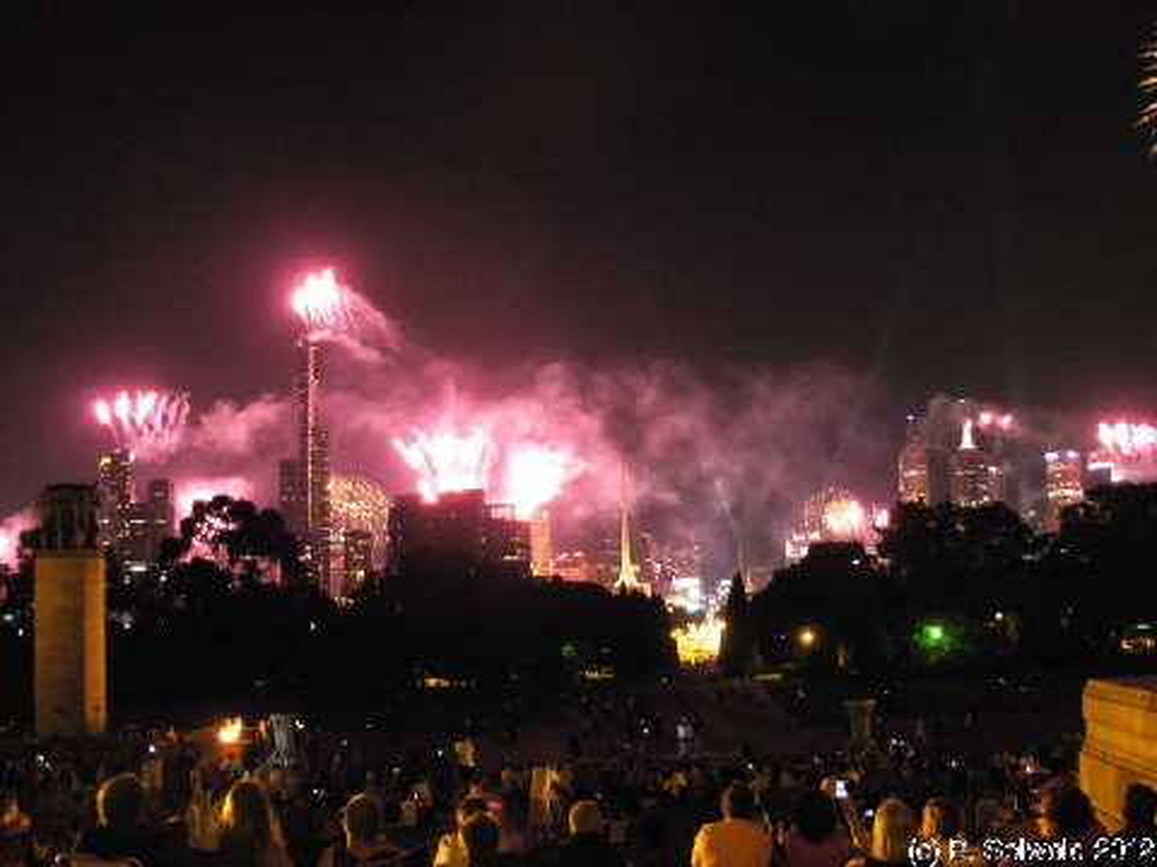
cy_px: 434
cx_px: 578
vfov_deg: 37.7
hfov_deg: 49.0
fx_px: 1270
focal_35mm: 38
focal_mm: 6.3
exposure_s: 1/1.4
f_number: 2.9
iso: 366
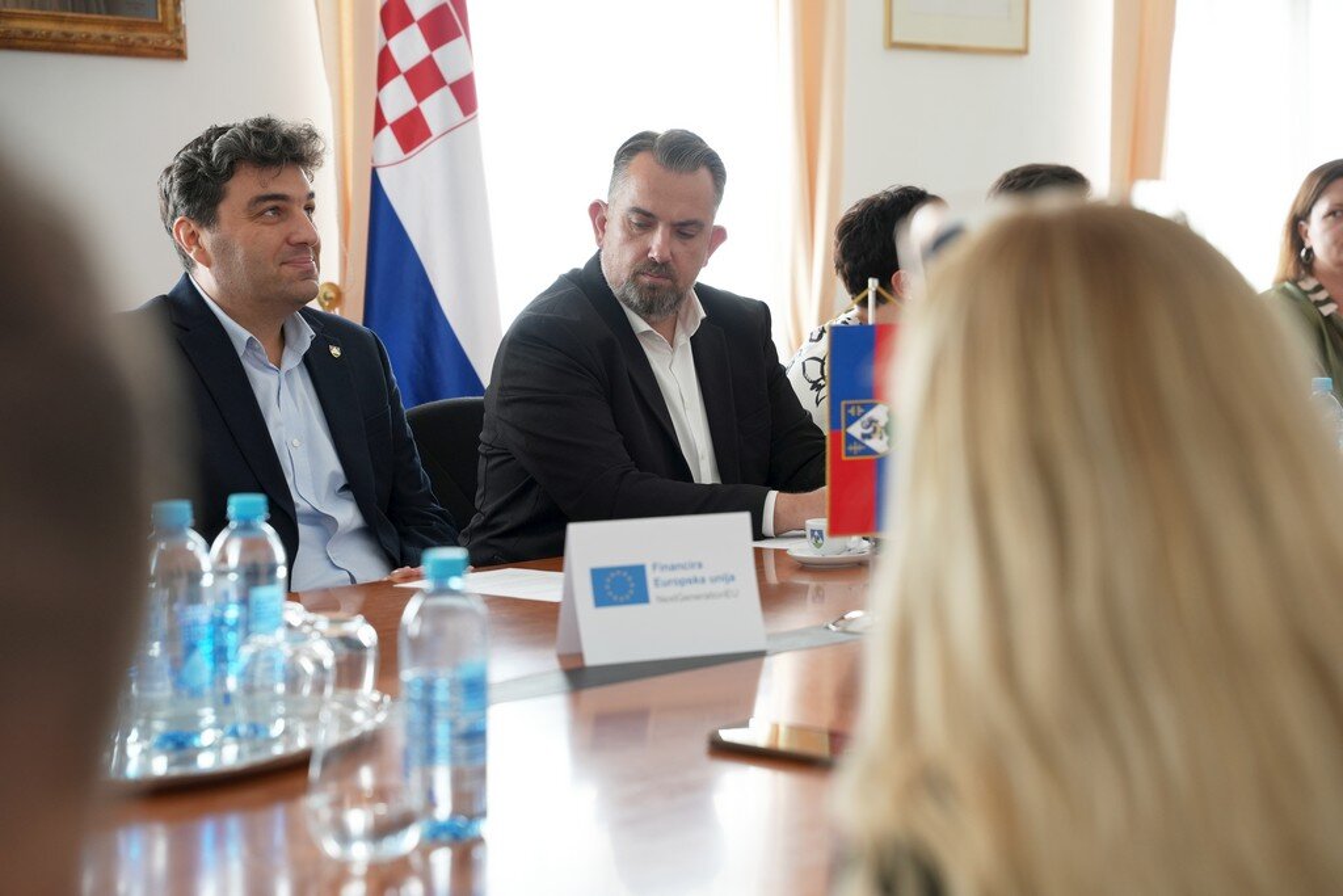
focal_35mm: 65
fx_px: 2429
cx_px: 672
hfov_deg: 30.9
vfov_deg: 20.9
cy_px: 448
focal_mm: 65.1
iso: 400
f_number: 4
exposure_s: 1/160
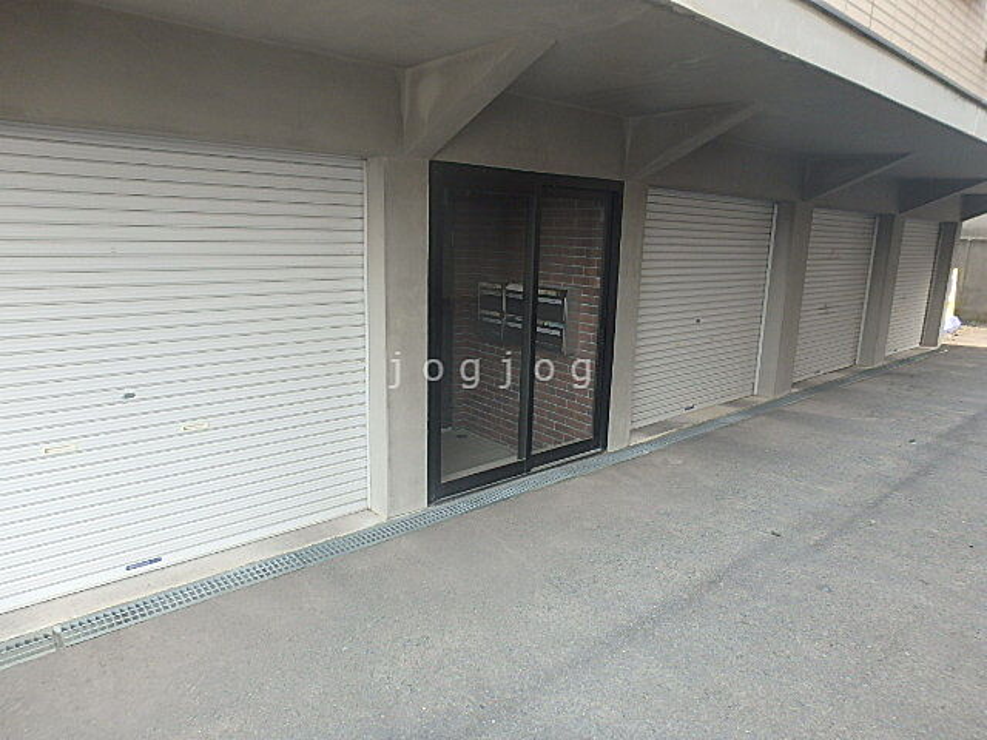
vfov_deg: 63.4
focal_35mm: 21
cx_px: 494
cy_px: 370
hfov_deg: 79.0
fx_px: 599
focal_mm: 3.7
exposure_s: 1/80
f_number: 3.5
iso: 125
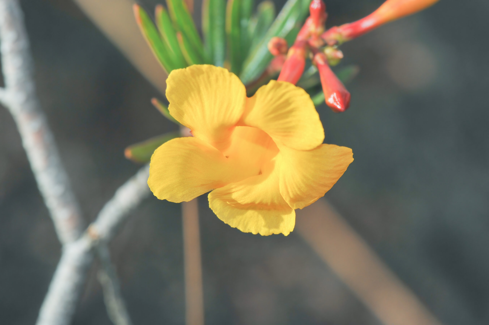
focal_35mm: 150
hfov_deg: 13.7
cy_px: 162
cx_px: 244
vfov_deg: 9.1
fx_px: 2036
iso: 800
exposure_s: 1/160
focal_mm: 150
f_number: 18
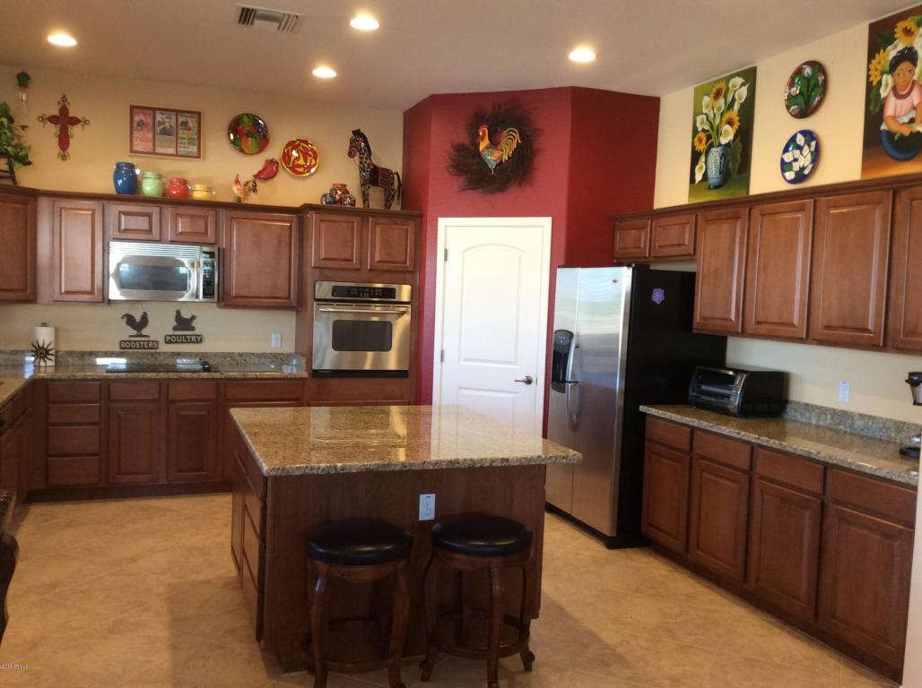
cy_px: 344
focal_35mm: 32
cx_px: 461
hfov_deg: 56.9
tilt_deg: -3.9
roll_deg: -1.4
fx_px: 851
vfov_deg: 44.1
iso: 64
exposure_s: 1/24
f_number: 2.4
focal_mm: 3.3
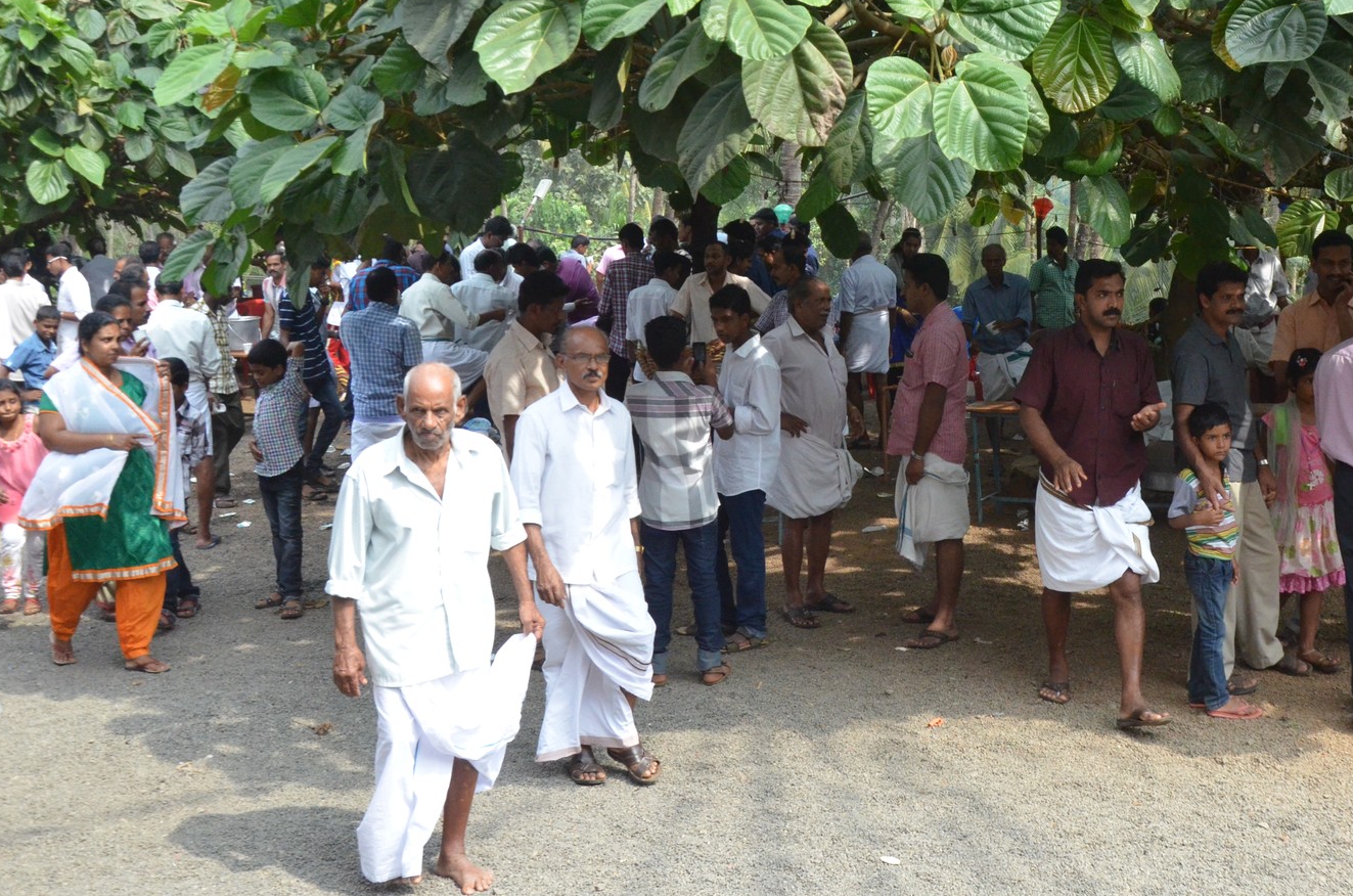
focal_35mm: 46
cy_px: 262
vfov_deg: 29.0
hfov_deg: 42.4
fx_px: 1715
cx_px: 908
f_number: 8
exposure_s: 1/2000
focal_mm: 21
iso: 2000
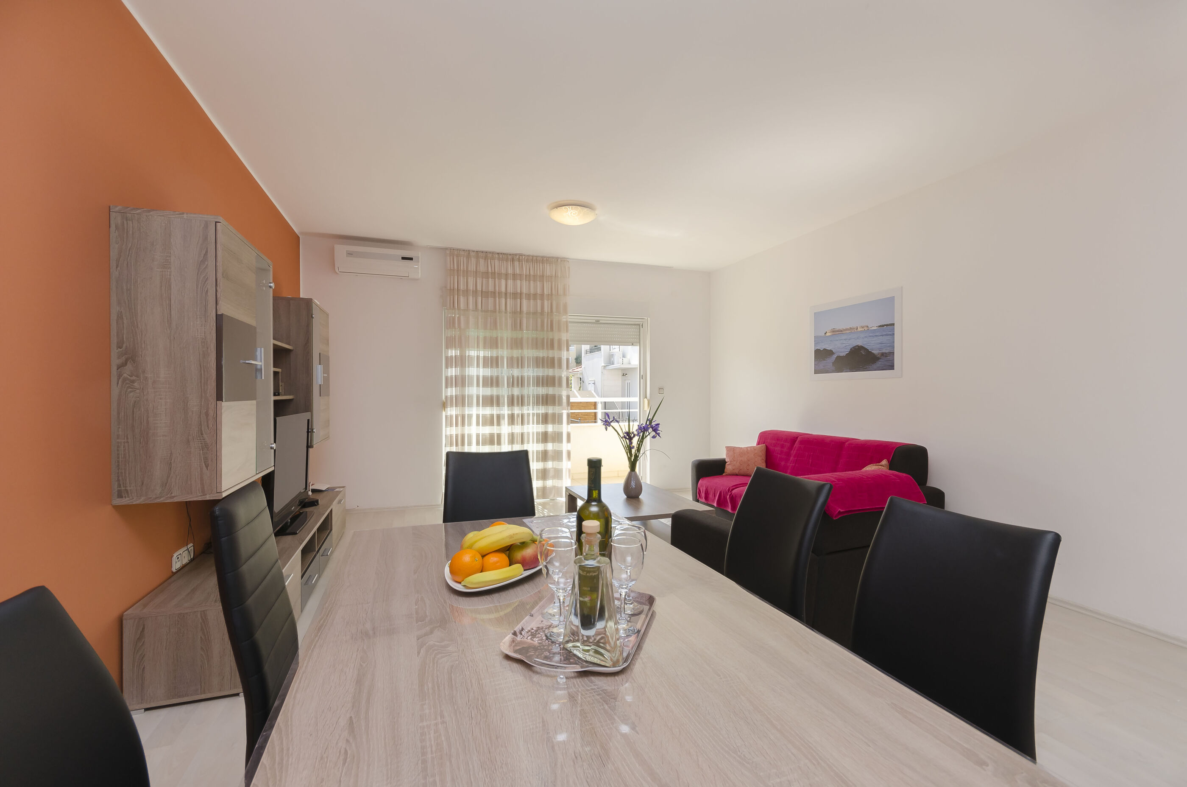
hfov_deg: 100.5
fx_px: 494
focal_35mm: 15
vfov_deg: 77.1
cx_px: 594
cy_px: 394
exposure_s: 1/80
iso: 100
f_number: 9
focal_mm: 10
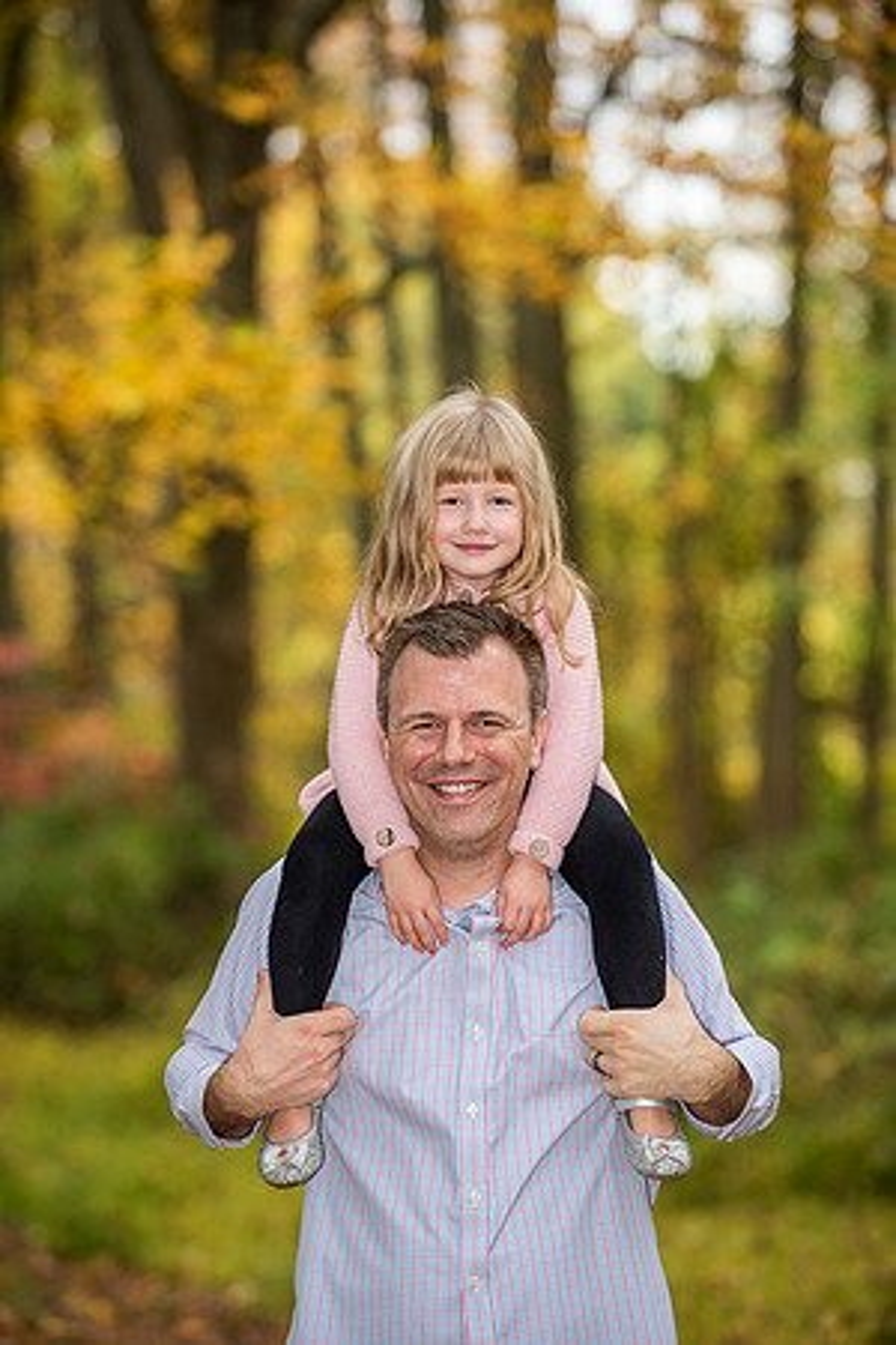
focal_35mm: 155
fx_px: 5786
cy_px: 672
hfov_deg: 8.9
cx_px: 448
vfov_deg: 13.2
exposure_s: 1/125
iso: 250
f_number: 3.5
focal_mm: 155
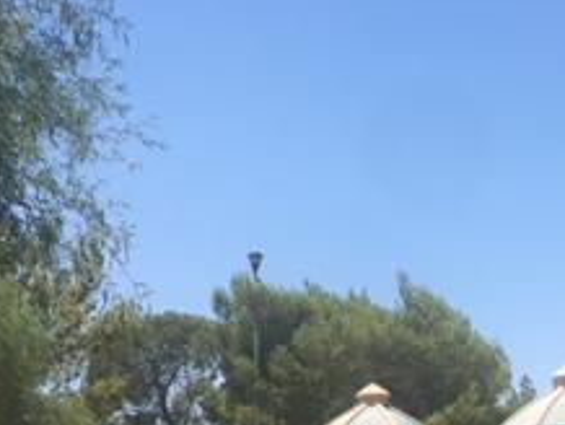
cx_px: 474
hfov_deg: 22.6
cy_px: 448
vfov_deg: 16.9
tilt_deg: +4.5
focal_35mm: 85
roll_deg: +0.3
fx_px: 1389
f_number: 2.2
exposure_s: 1/1326
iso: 25
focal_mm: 4.15
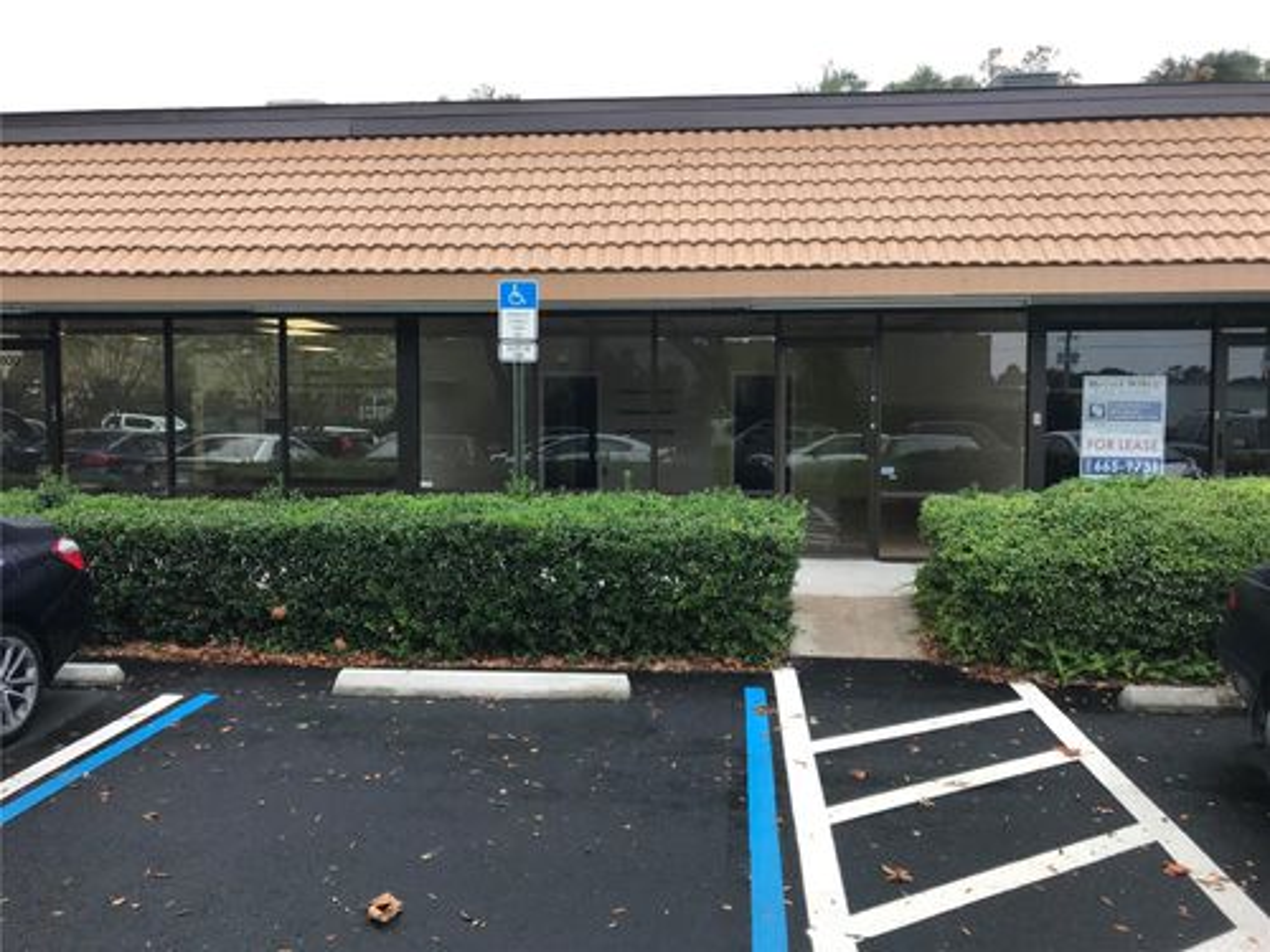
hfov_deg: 63.4
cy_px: 476
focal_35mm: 28
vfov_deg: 49.7
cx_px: 635
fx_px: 1027
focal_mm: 3.99
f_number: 1.8
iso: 40
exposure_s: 1/120
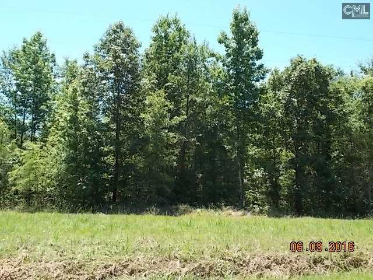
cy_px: 140
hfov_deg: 47.9
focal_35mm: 39
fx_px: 420
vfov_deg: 36.8
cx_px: 186
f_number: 3.9
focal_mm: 6.9
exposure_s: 1/250
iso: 80
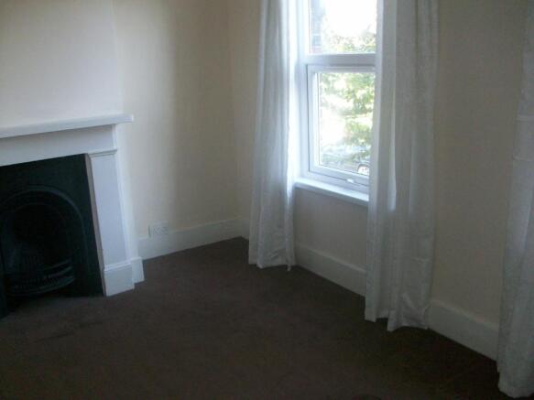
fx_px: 524
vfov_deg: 41.8
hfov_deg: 54.0
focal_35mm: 34
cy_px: 200
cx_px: 267
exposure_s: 1/60
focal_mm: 5.7
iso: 160
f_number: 2.8
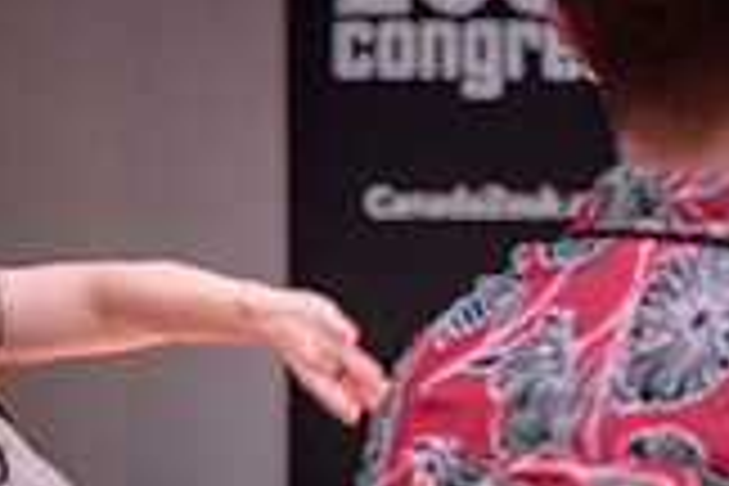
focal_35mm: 212
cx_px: 934
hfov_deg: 9.5
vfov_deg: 6.4
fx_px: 4293
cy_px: 624
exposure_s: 1/200
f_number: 2.8
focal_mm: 50
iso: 1600
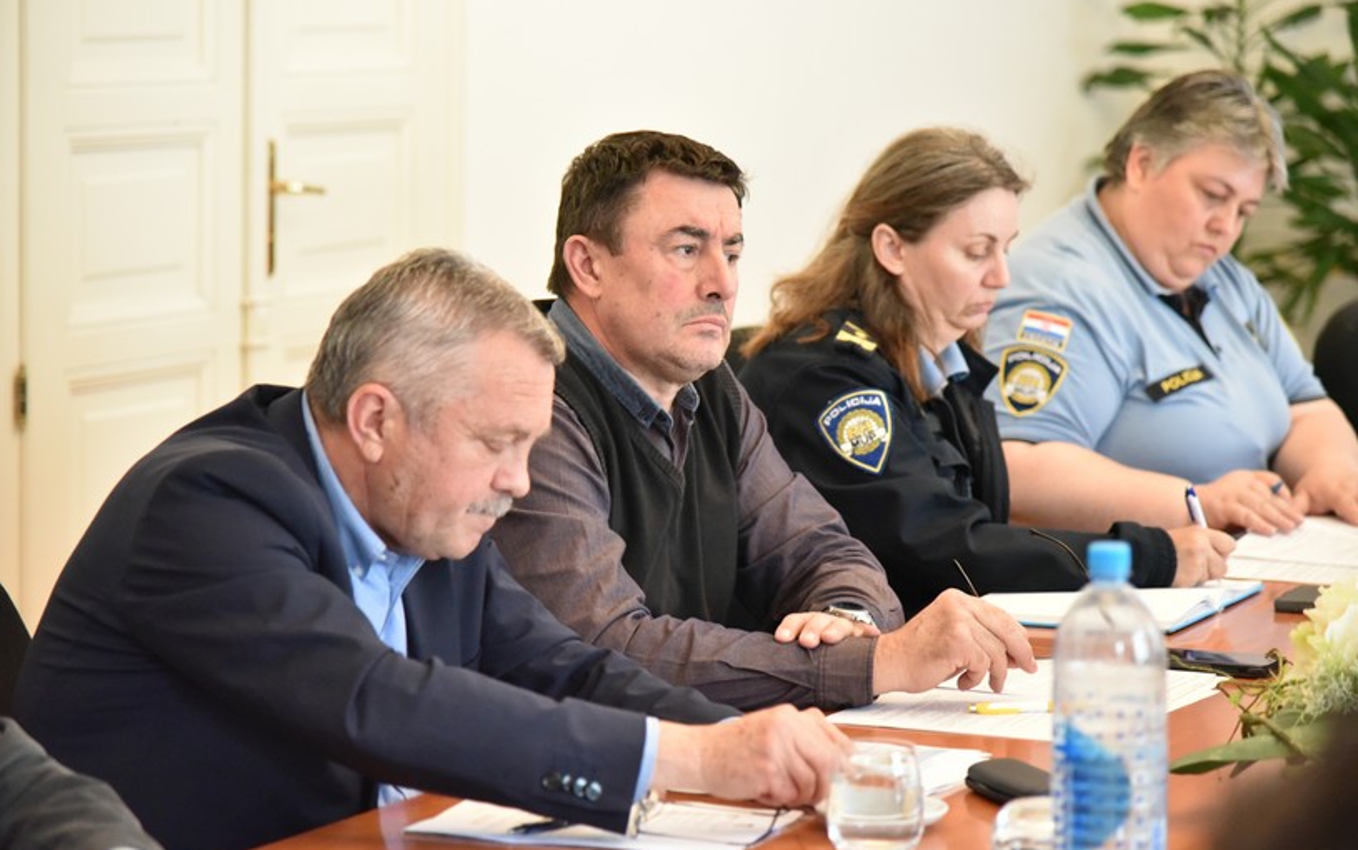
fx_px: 4554
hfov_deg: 17.0
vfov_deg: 10.7
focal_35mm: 123
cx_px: 681
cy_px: 424
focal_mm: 120
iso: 10000
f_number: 4
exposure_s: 1/125
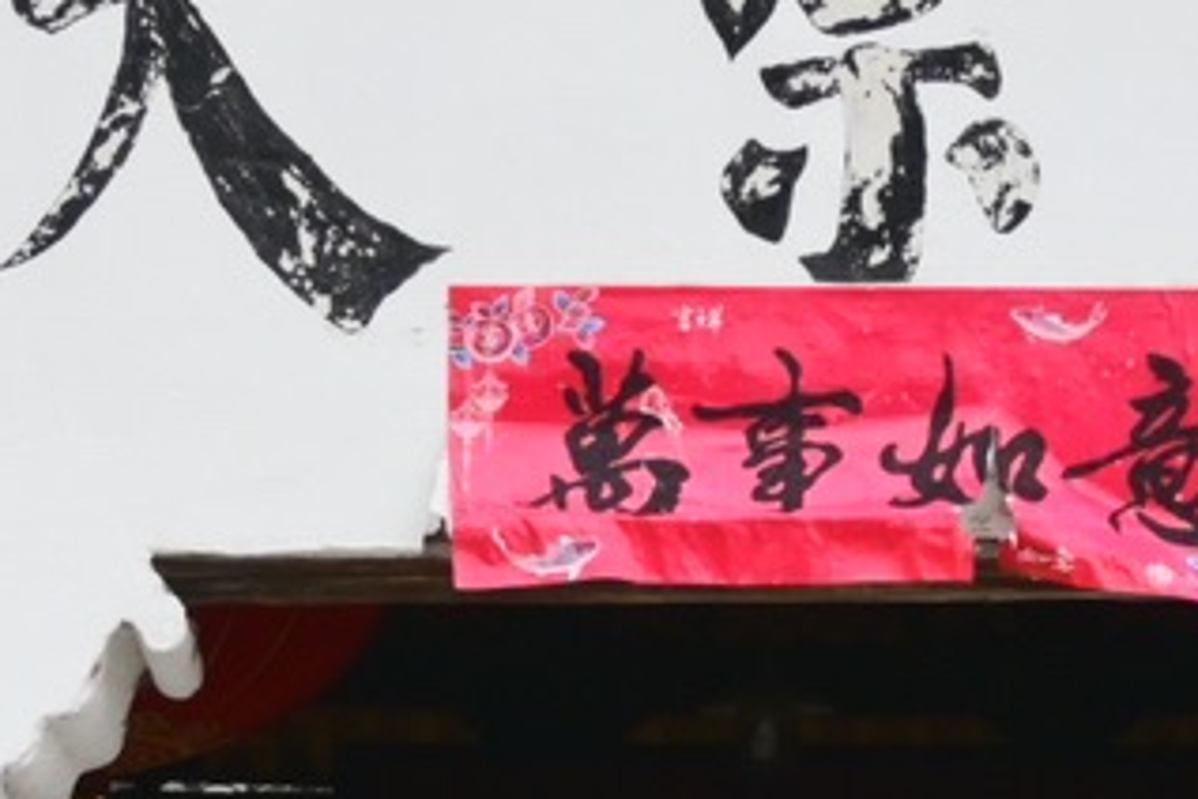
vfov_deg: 5.5
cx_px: 712
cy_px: 1413
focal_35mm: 245
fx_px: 8152
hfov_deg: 8.4
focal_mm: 26
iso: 100
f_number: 4.5
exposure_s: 1/400
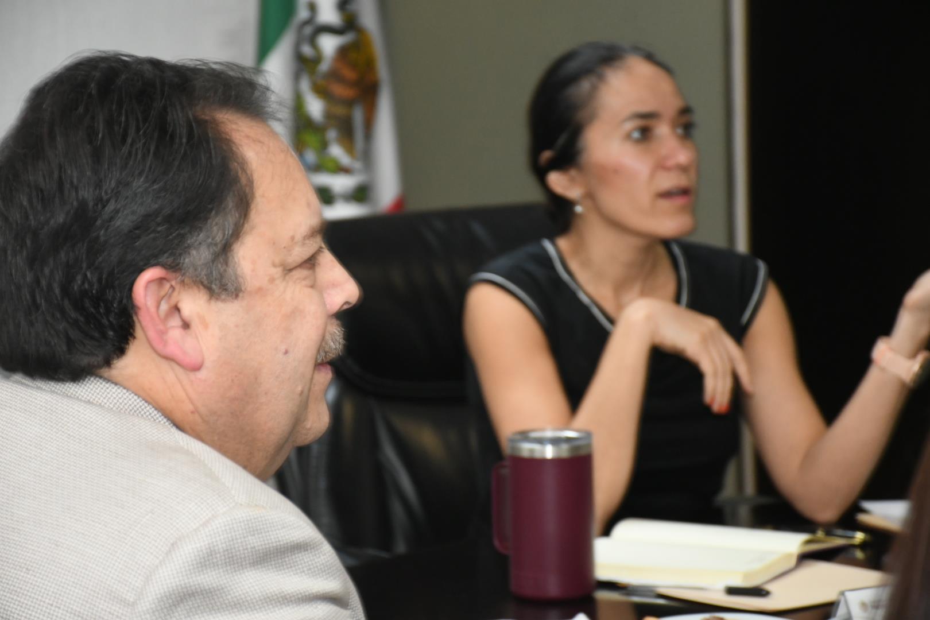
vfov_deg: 10.2
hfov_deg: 15.2
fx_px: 3487
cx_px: 465
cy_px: 310
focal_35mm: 135
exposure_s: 1/125
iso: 2000
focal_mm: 90
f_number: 5.6
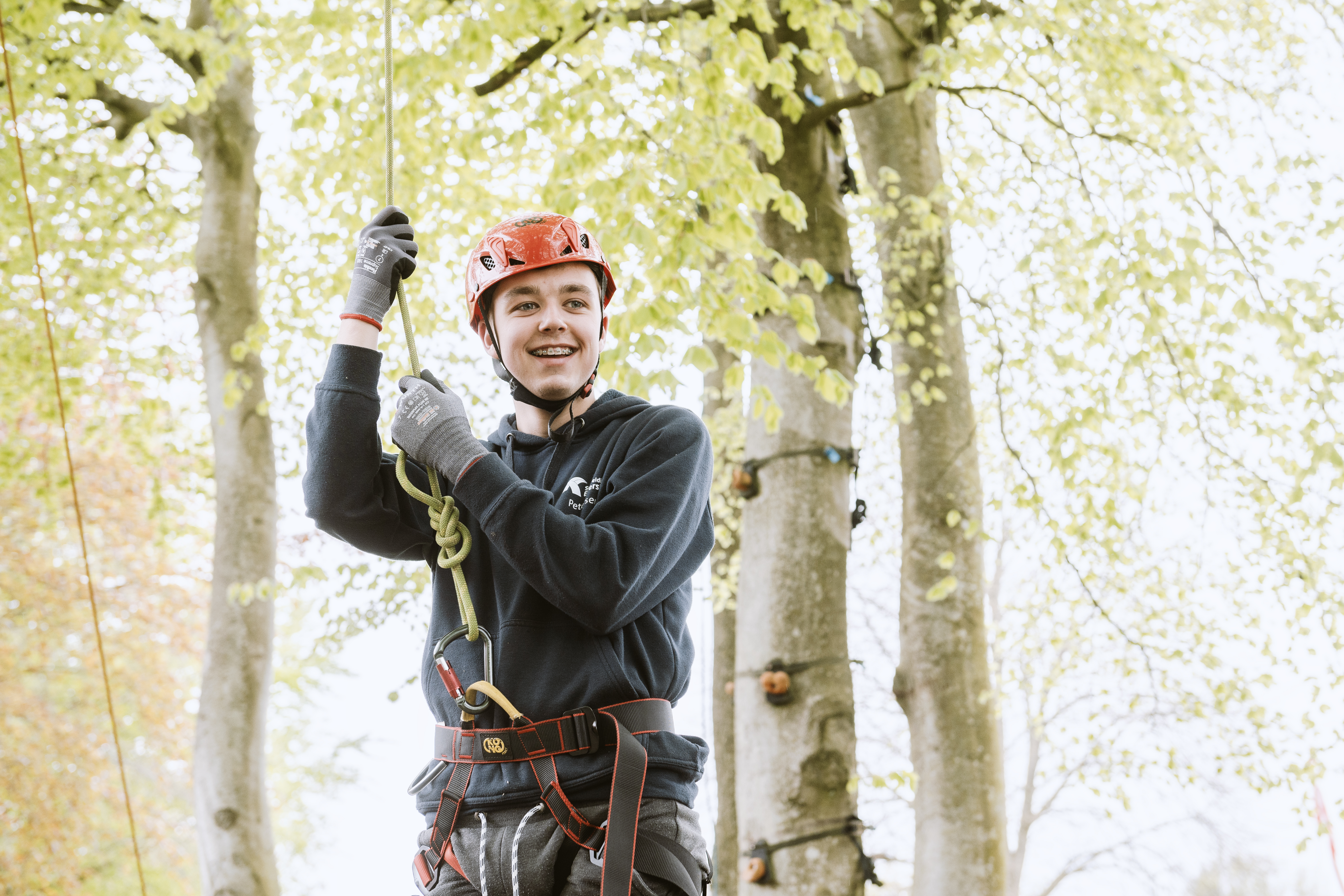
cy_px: 448
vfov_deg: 24.2
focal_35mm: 56
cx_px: 672
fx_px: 2091
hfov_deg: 35.6
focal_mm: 56
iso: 400
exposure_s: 1/200
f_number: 4
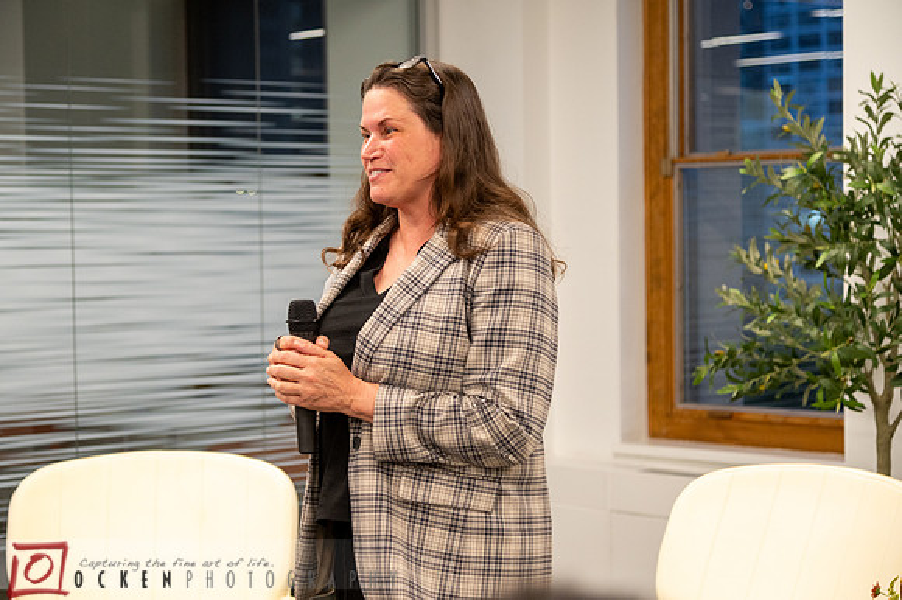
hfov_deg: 25.6
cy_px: 324
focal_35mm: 79
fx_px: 1986
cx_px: 413
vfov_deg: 17.2
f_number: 4
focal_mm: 70
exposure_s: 1/100
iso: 1600
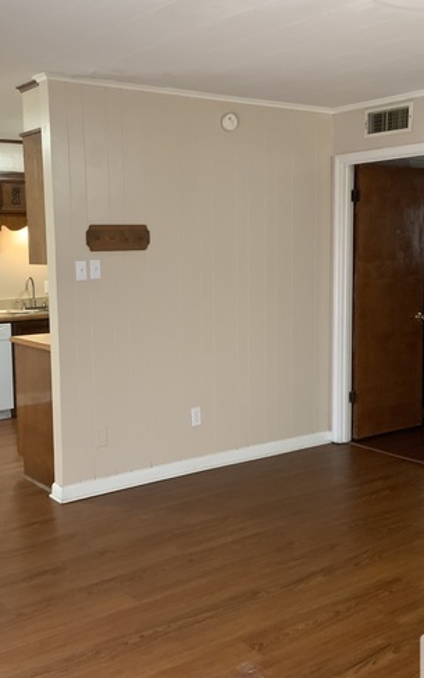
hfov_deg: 30.5
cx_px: 181
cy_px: 342
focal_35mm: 42
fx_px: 777
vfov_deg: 47.2
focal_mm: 3
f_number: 1.8
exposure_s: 1/40
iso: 200
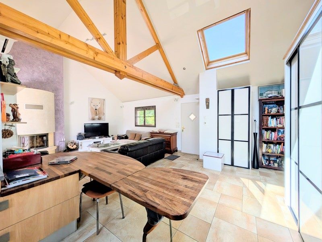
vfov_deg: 94.6
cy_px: 121
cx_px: 161
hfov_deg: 110.5
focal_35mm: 12
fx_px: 112
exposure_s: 1/723
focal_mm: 2.02
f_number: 1.7
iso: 52
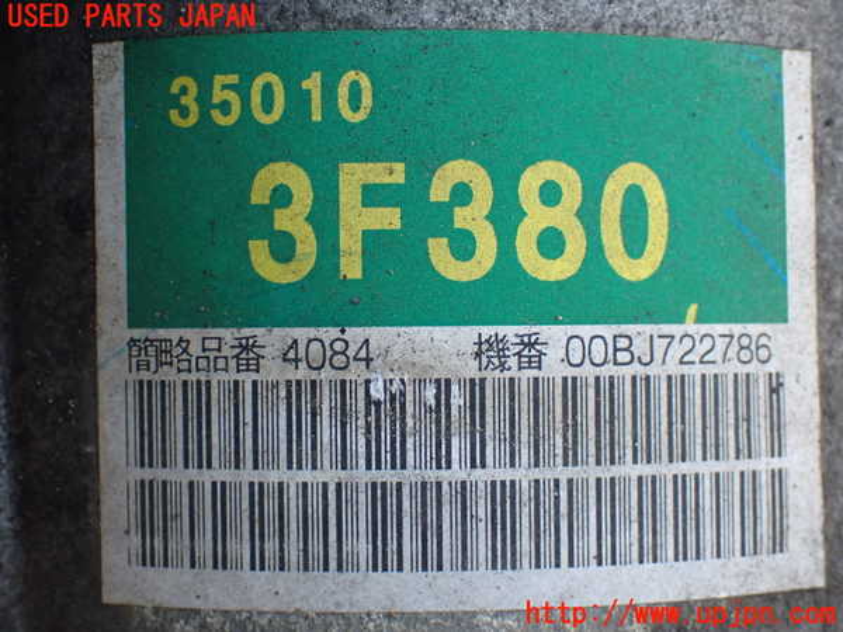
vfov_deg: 27.0
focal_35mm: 54
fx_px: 1315
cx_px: 422
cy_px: 316
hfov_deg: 35.5
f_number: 3.3
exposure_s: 1/200
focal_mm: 9.65
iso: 400
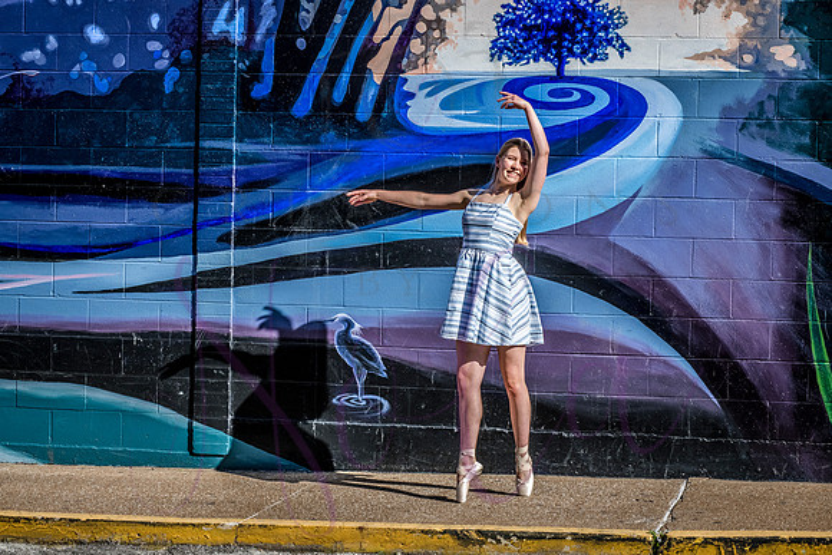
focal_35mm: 92
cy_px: 278
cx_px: 416
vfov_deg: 14.9
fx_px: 2127
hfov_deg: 22.1
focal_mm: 92
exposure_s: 1/1000
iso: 400
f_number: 9
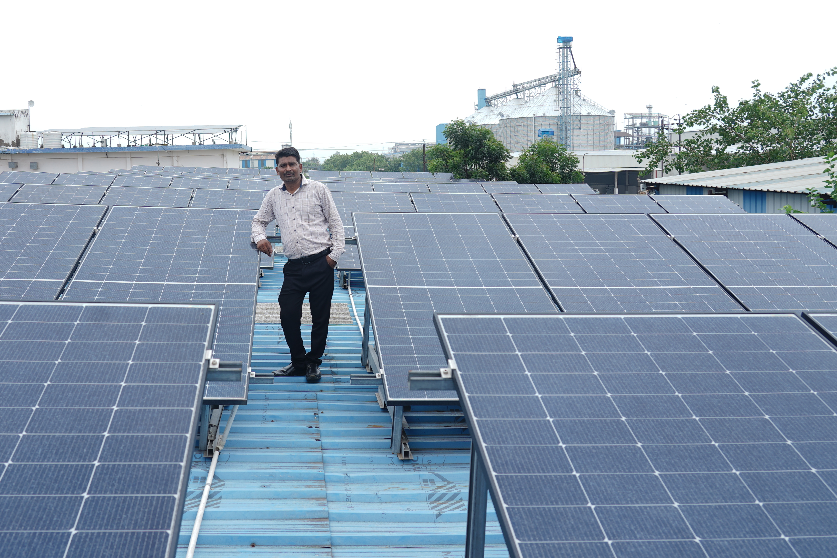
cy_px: 210
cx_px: 331
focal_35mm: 32
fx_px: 744
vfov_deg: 40.8
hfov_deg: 58.2
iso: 50
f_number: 5
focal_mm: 24
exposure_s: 1/125
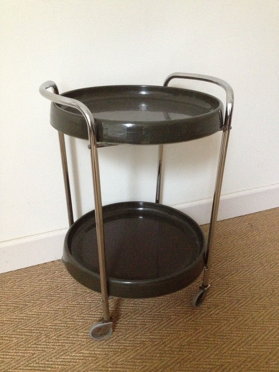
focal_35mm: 35
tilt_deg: -25.6
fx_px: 376
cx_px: 140
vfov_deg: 52.6
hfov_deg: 40.7
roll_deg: -0.5
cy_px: 186
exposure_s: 1/15
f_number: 2.4
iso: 800
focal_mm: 4.28
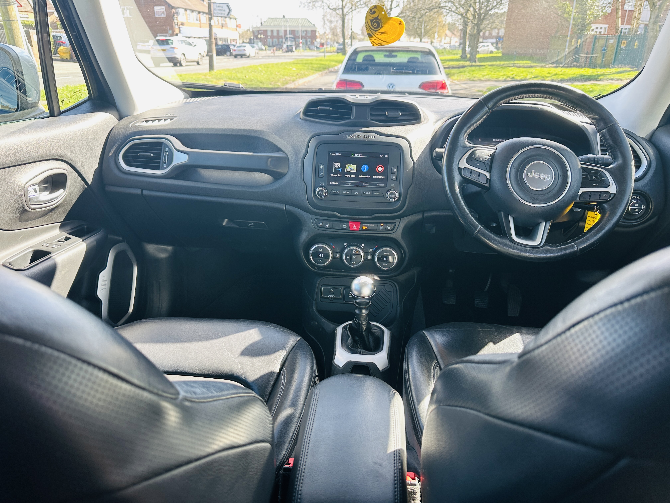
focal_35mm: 24
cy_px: 252
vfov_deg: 56.8
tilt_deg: -24.3
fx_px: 465
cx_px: 335
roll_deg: +0.2
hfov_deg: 71.6
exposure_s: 1/142
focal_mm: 6.86
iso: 100
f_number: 1.78
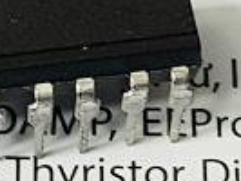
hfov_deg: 12.6
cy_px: 90
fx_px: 1087
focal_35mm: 156
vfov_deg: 9.5
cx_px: 152
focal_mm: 4.3
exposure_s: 1/33
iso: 160
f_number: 1.7
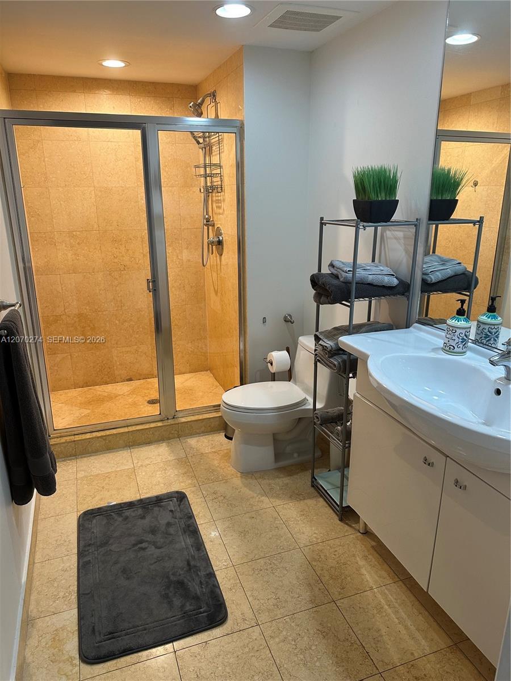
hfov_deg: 56.8
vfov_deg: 71.6
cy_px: 340
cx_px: 256
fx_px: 472
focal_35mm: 24
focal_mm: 6.86
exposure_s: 1/120
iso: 200
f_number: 1.78
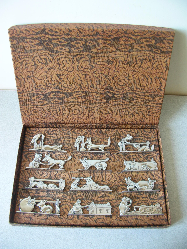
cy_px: 124
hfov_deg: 40.6
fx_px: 252
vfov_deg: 52.7
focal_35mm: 35
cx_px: 94
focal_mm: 5.8
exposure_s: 1/7.8
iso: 50
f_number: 2.8
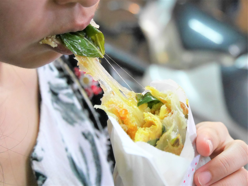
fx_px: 659
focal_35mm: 92
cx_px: 124
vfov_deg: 16.1
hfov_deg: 21.3
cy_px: 93
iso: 5000
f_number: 4.9
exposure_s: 1/100
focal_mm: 46
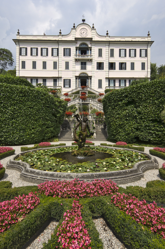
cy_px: 124
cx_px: 82
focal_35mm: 18
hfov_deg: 67.3
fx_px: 124
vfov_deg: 90.0
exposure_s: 1/100
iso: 100
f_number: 8
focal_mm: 12
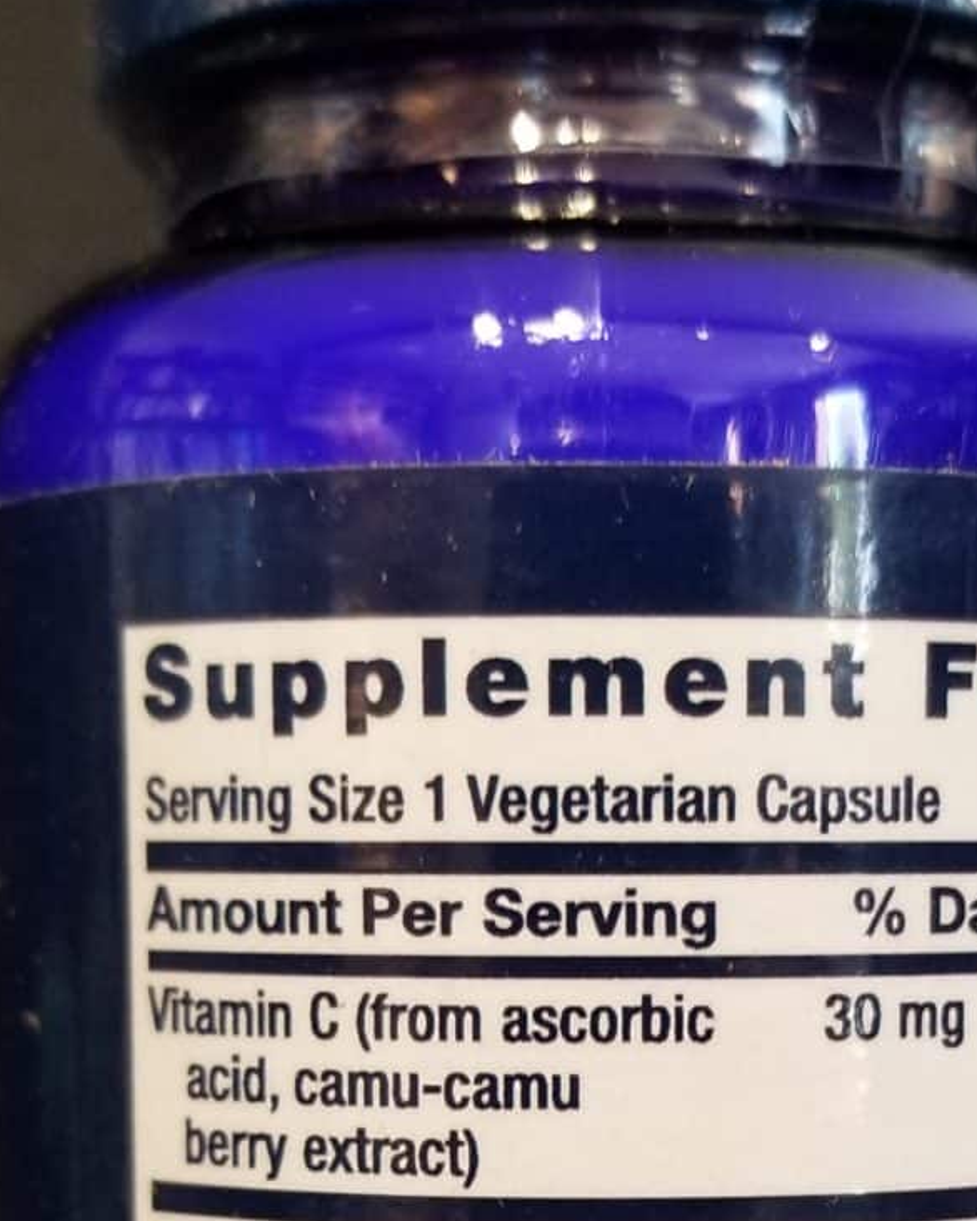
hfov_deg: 21.5
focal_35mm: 71
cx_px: 602
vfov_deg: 25.9
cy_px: 1114
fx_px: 2565
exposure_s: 1/30
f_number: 1.7
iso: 200
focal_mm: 4.25
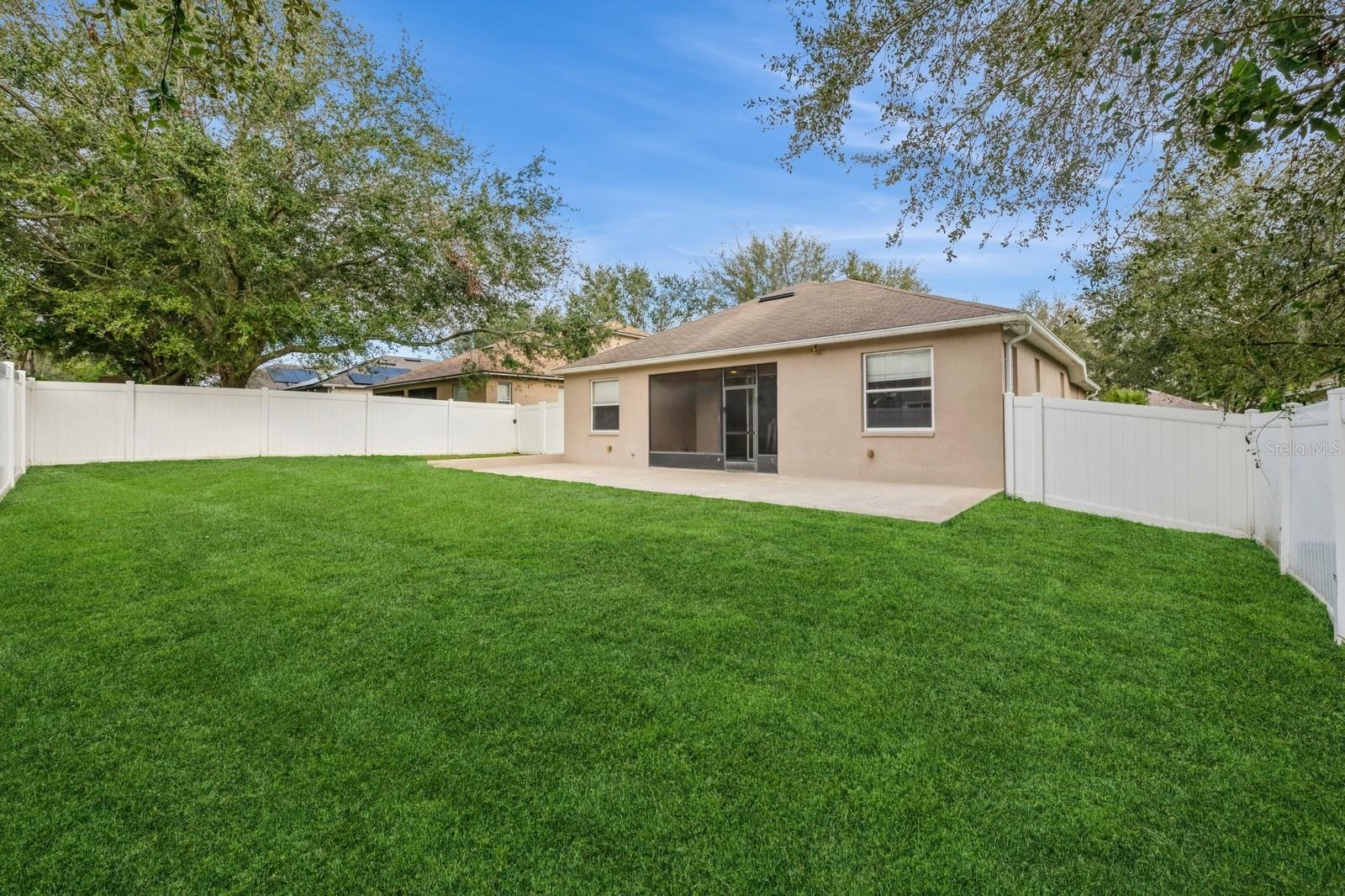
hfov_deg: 104.3
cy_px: 448
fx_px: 523
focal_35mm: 14
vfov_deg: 81.2
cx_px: 672
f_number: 11
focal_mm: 14
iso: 320
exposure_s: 1/200
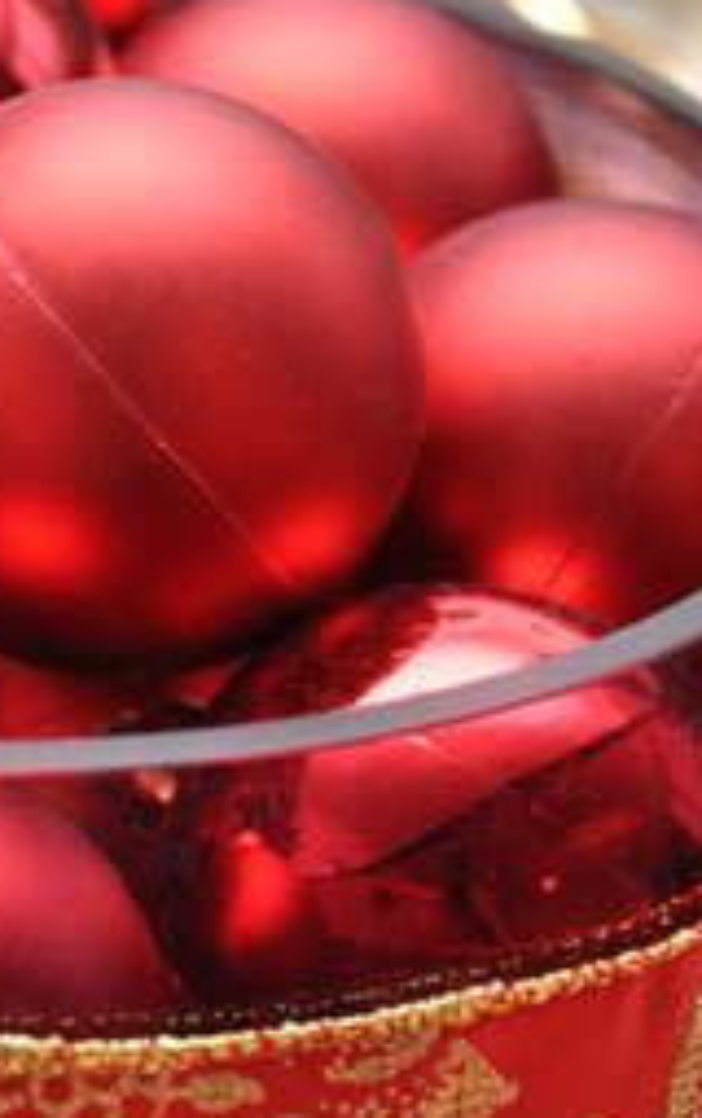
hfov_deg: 5.9
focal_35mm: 222
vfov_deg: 9.4
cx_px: -276
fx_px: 6777
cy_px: 427
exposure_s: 1/60
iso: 640
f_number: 5.3
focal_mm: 58
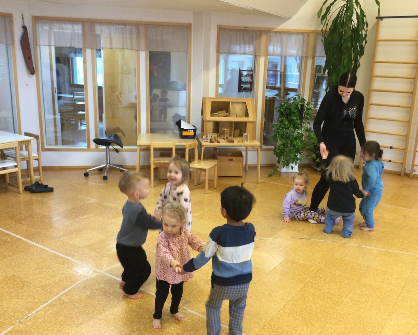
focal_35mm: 33
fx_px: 408
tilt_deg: -13.0
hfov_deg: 54.2
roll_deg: -1.3
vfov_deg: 44.6
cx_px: 216
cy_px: 171
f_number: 2.4
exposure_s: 1/33
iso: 80
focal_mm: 3.3
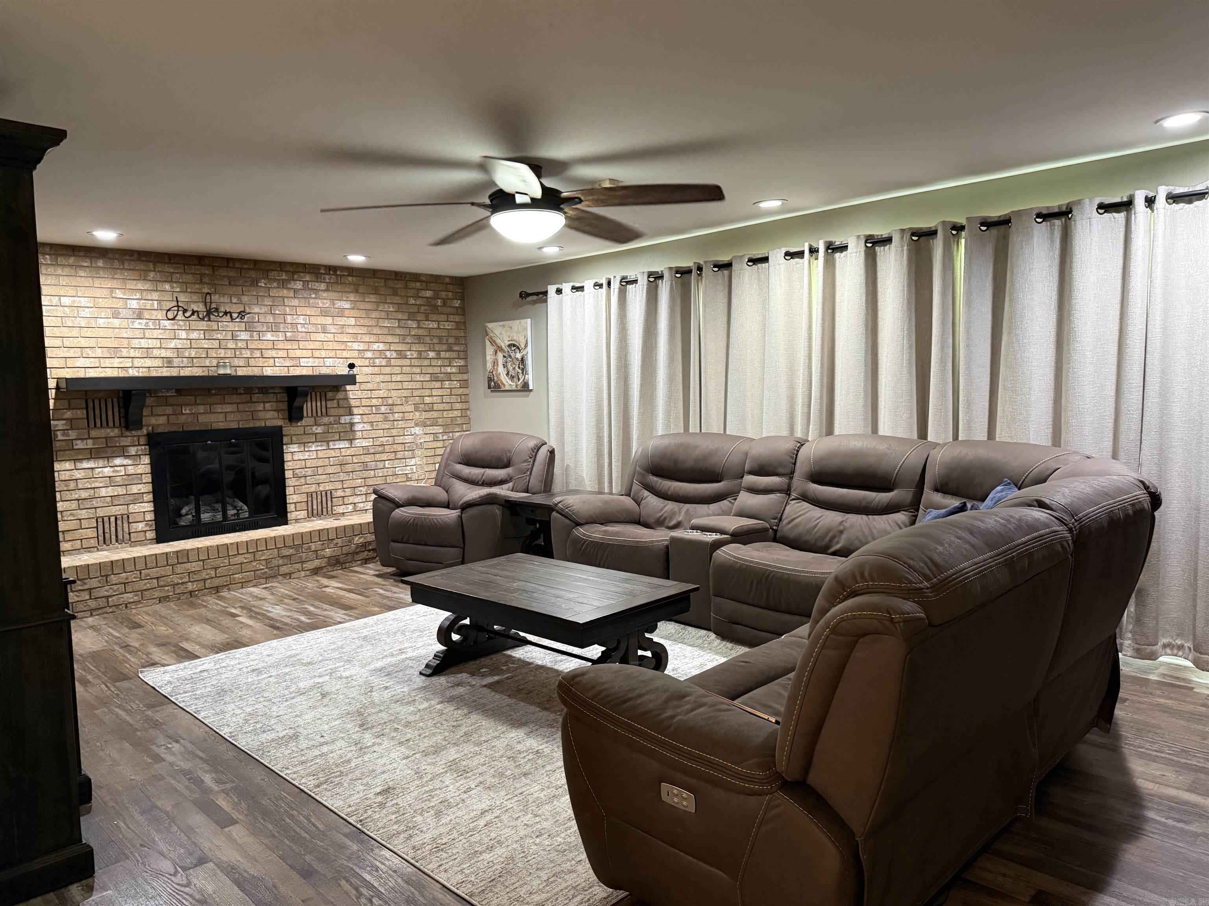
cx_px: 604
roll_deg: +1.9
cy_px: 453
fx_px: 838
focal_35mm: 24
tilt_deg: -3.5
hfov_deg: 71.6
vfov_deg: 56.8
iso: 640
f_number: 1.78
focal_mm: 6.76
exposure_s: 1/60
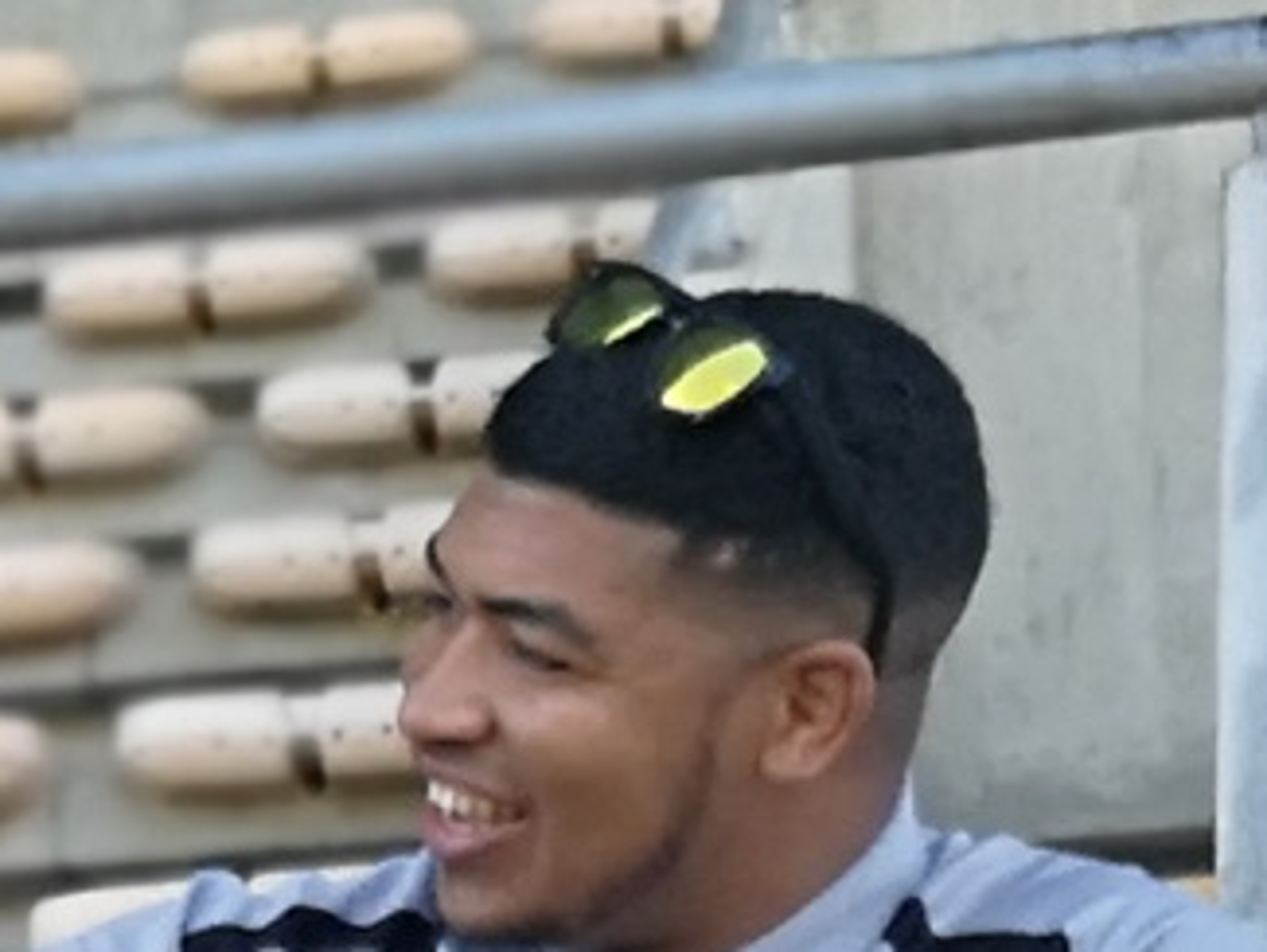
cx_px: -2043
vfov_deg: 5.3
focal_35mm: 277
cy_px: 1795
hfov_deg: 6.7
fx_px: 10142
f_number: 1.8
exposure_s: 1/225
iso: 50
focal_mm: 3.95
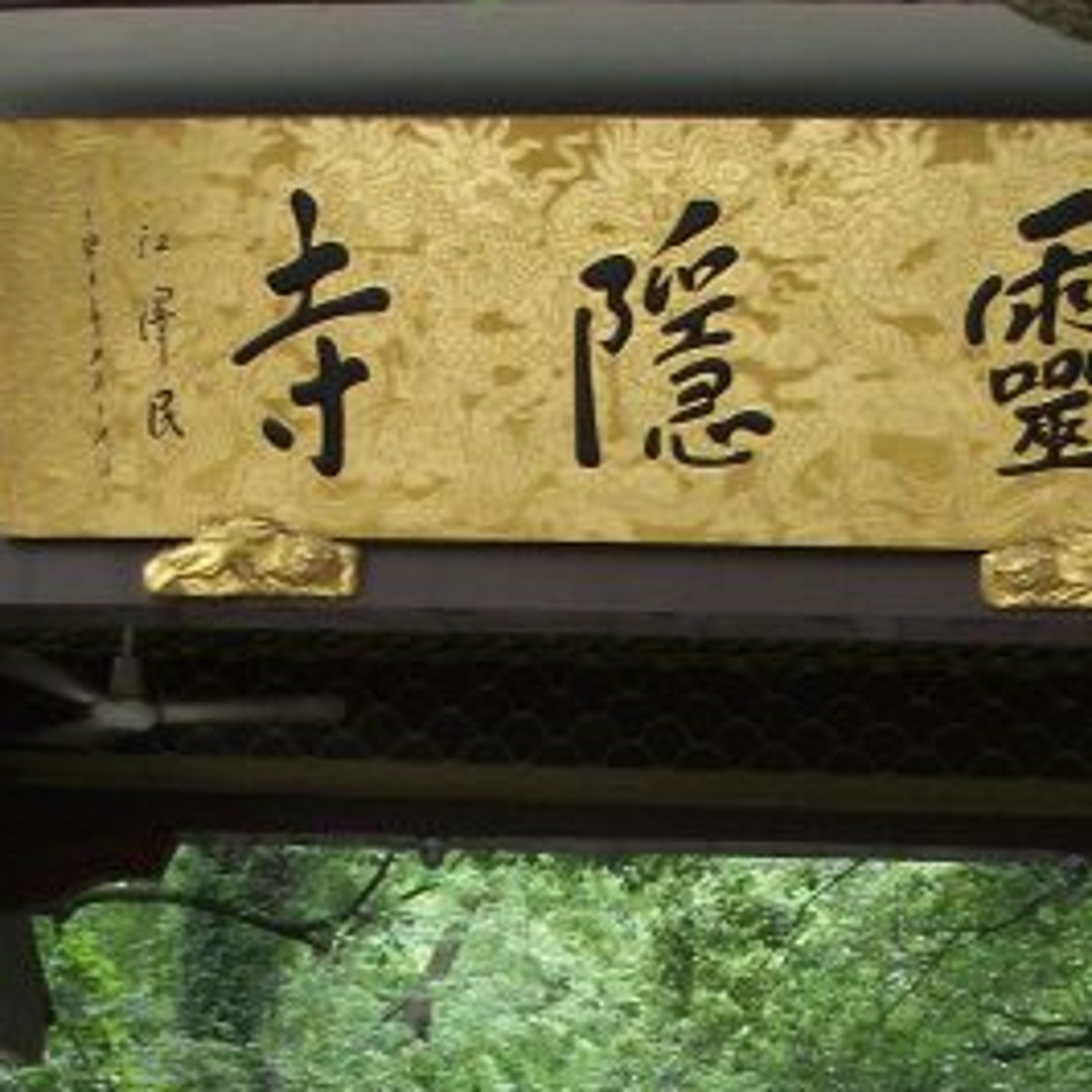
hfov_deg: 18.7
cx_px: 493
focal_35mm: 93
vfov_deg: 18.4
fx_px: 3319
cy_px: 985
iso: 145
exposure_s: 1/60
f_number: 3.1
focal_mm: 6.3
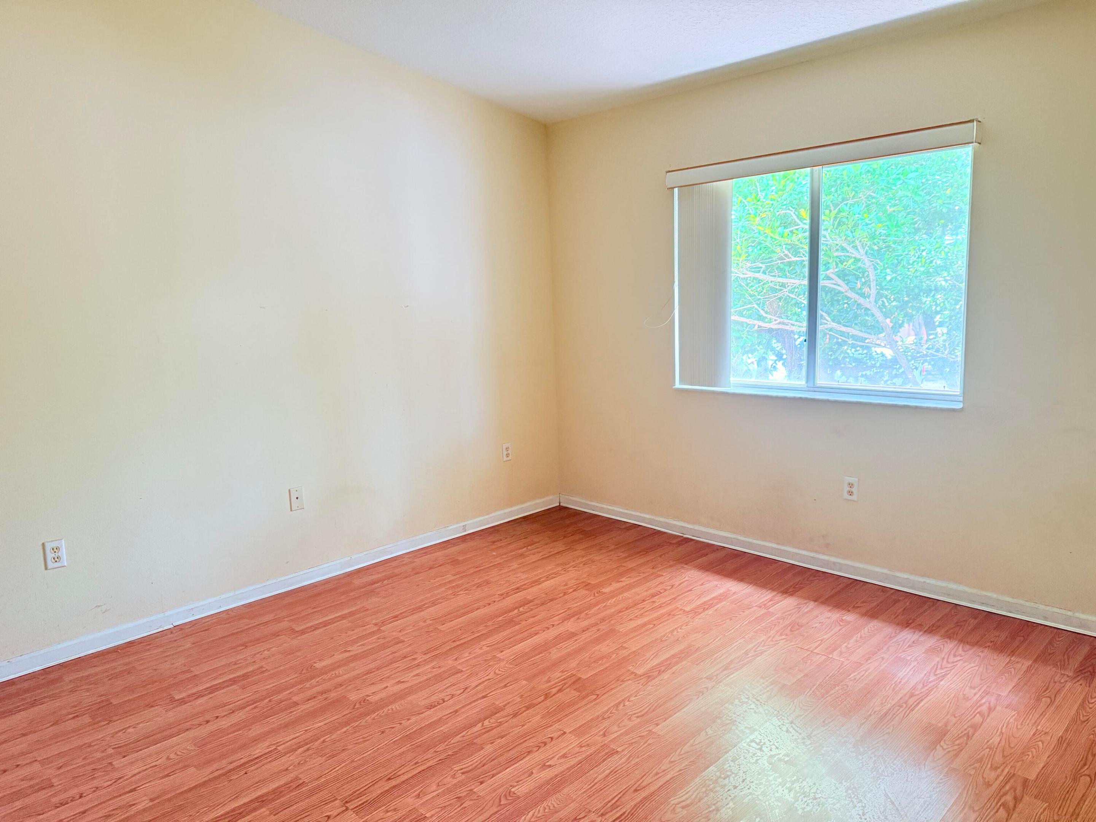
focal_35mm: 24
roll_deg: +1.8
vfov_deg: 56.8
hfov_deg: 71.6
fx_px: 760
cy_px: 411
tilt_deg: -8.7
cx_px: 548
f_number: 1.78
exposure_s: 1/60
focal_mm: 6.76
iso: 320
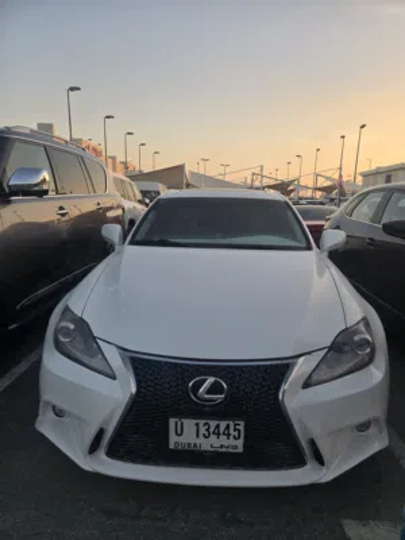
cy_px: 270
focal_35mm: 23
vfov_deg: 73.9
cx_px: 202
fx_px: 359
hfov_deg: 58.9
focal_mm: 5.4
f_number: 1.8
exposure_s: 1/807
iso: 80
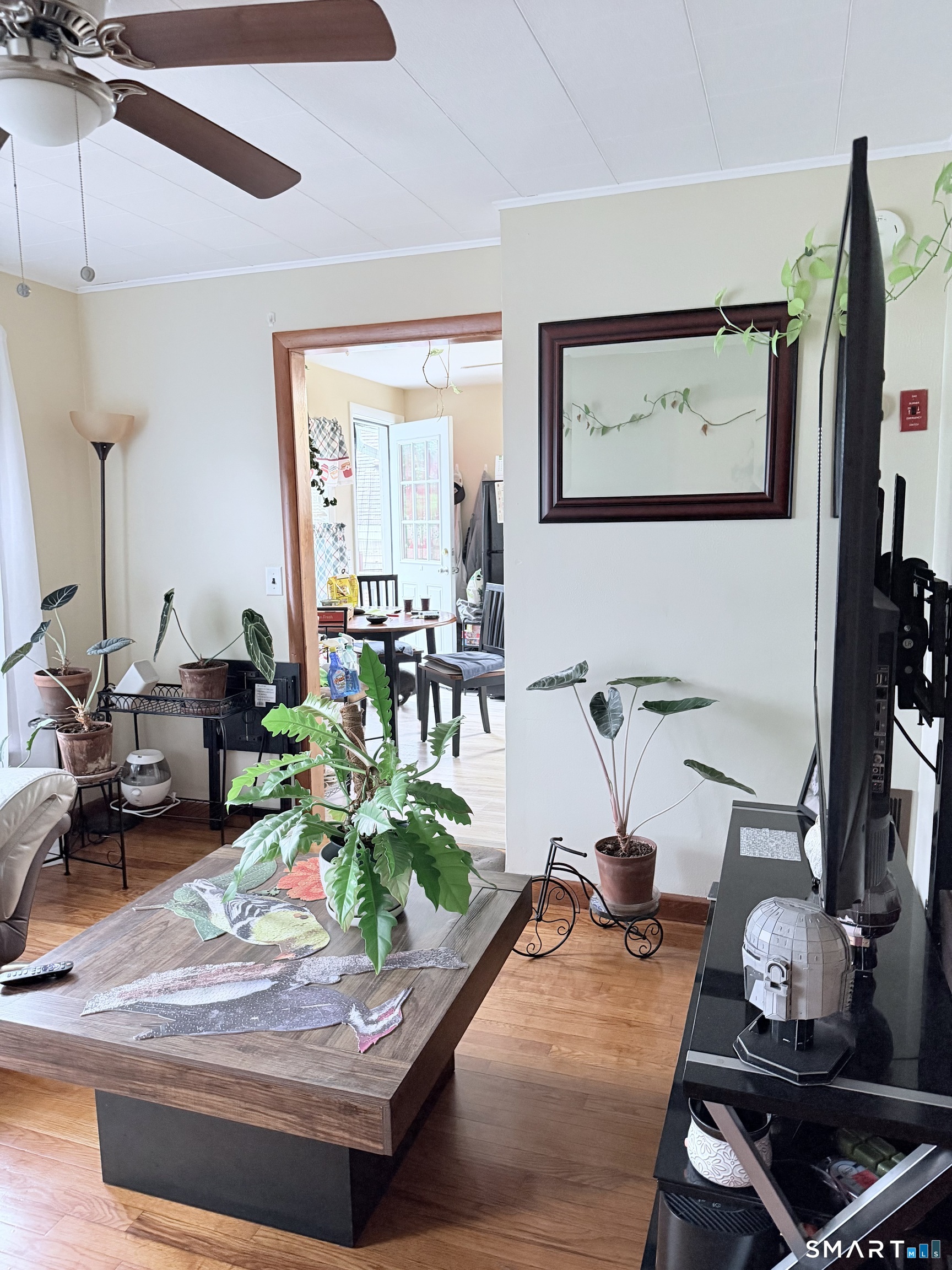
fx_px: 880
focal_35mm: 24
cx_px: 476
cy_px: 635
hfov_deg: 56.8
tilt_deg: -8.5
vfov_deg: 71.6
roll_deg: +0.7
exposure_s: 1/60
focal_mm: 6.76
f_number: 1.78
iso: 640
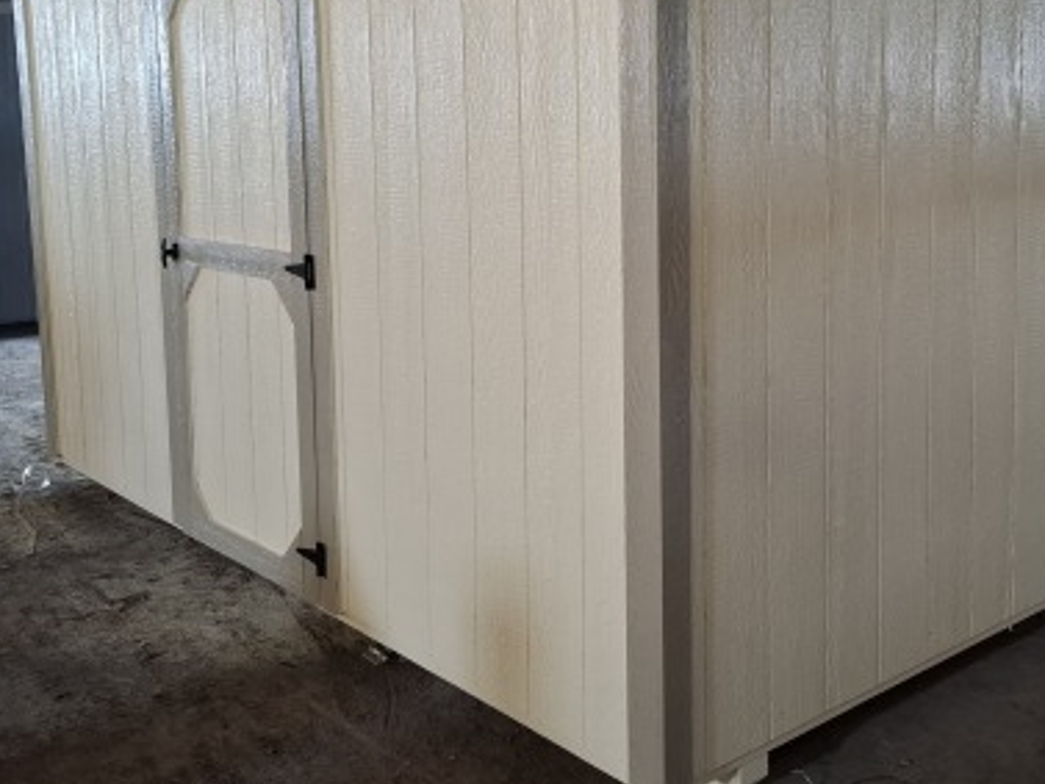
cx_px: 596
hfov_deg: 47.7
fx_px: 1178
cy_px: 271
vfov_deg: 36.5
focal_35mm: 39
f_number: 1.8
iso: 250
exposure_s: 1/33
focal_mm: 5.54
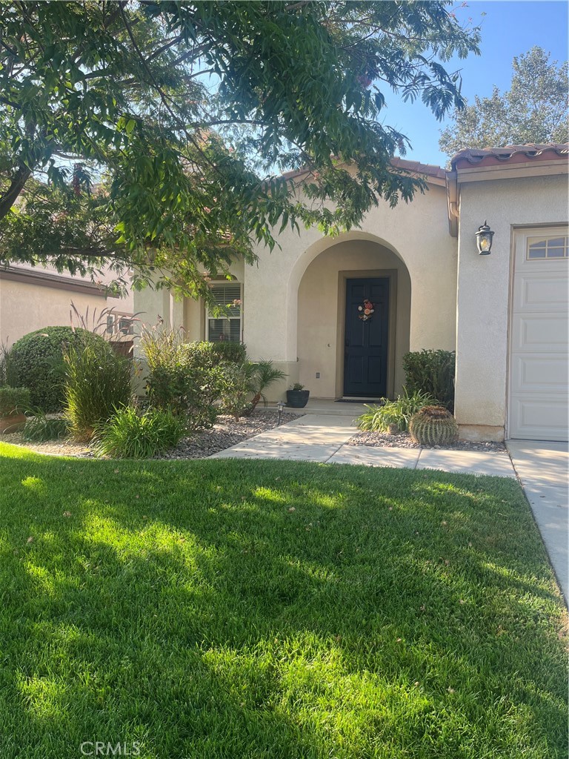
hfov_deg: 53.1
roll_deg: -0.5
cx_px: 284
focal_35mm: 26
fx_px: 570
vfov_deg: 67.3
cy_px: 380
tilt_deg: -2.0
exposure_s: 1/558
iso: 50
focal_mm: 5.1
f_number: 1.6
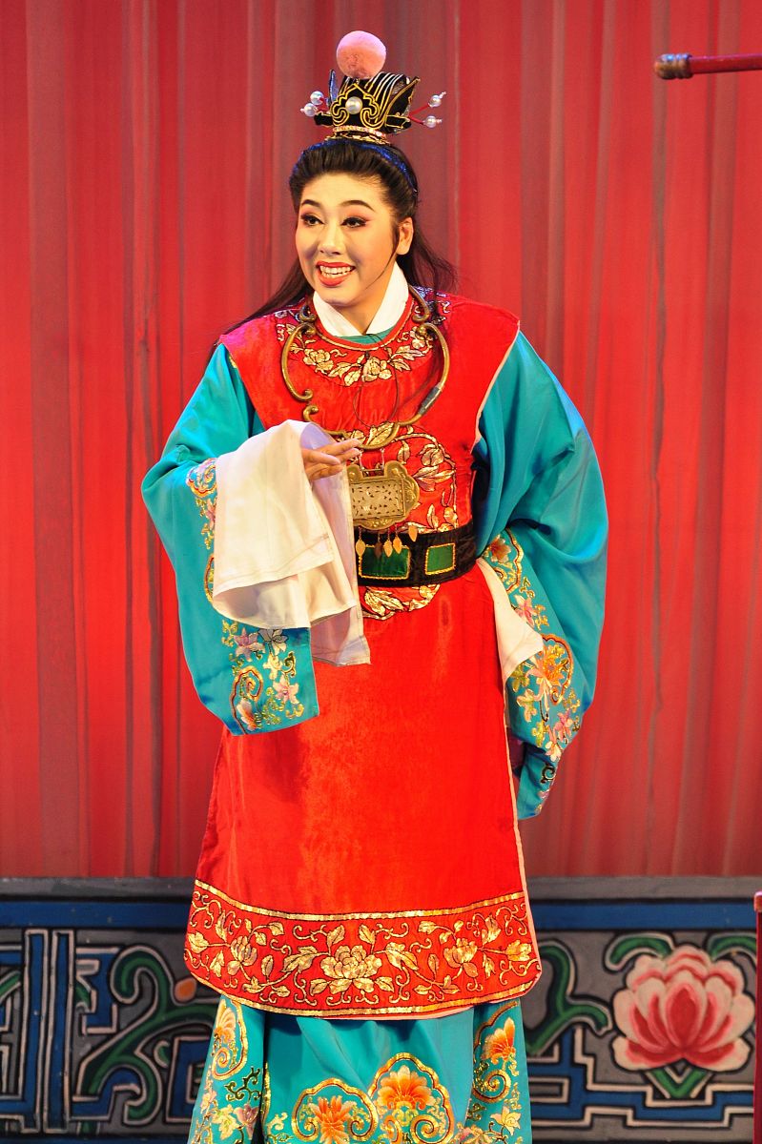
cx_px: 381
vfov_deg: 9.2
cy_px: 572
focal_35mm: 225
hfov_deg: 6.1
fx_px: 7149
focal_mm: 150
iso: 640
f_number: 5
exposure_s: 1/160
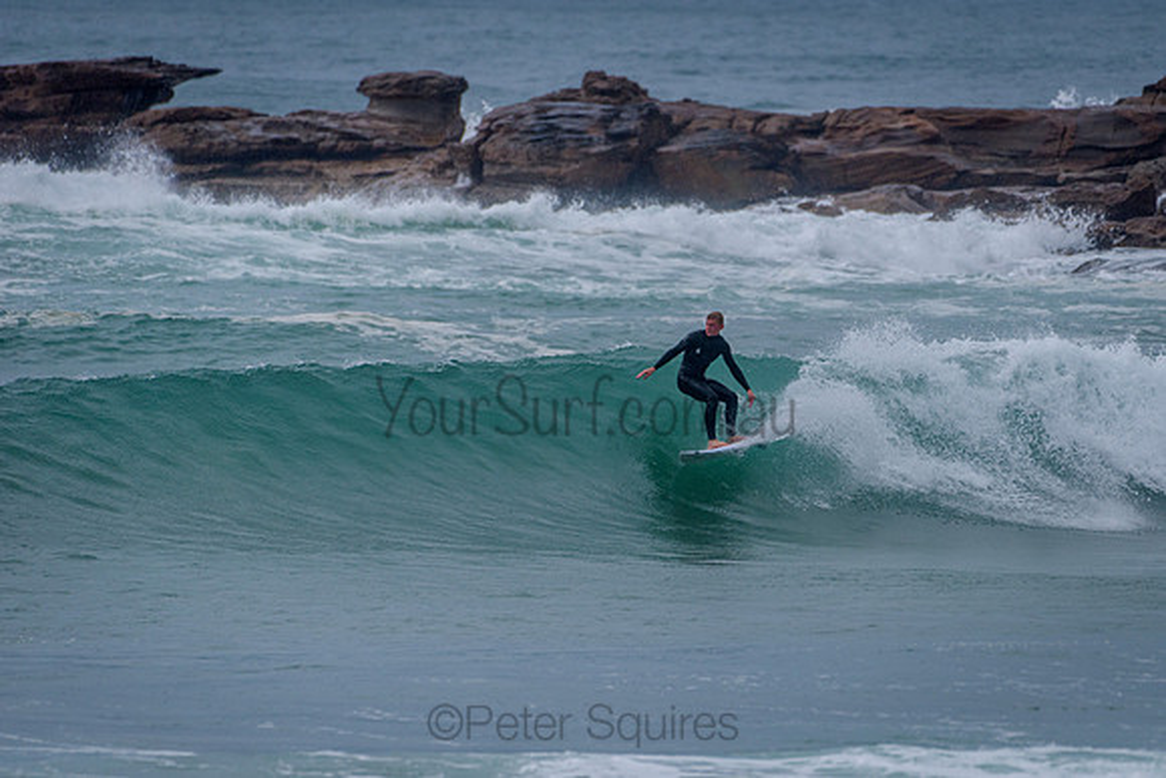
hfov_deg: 3.4
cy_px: 468
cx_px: 704
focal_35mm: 613
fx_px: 19843
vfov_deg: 2.2
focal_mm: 500
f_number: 5.6
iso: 360
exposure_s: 1/2000
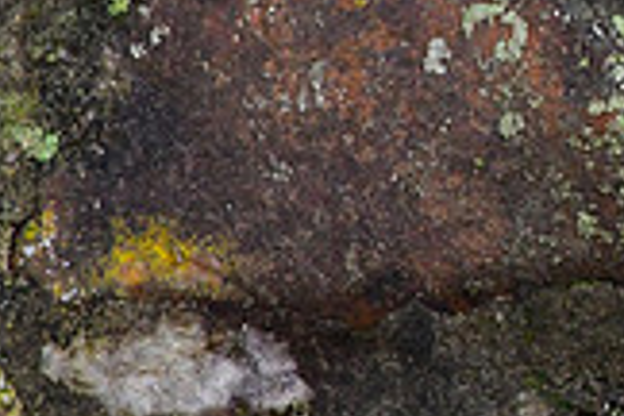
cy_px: -164
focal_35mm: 1074
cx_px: 1071
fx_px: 18615
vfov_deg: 1.3
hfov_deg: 1.9
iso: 3200
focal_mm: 200
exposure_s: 1/100
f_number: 16
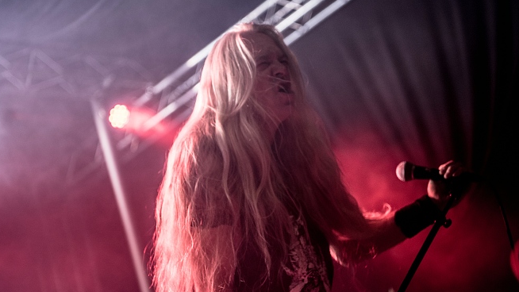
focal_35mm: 75
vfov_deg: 16.1
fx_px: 1032
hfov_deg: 28.2
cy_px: 137
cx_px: 252
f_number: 3.2
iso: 1000
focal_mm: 65
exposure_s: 1/100
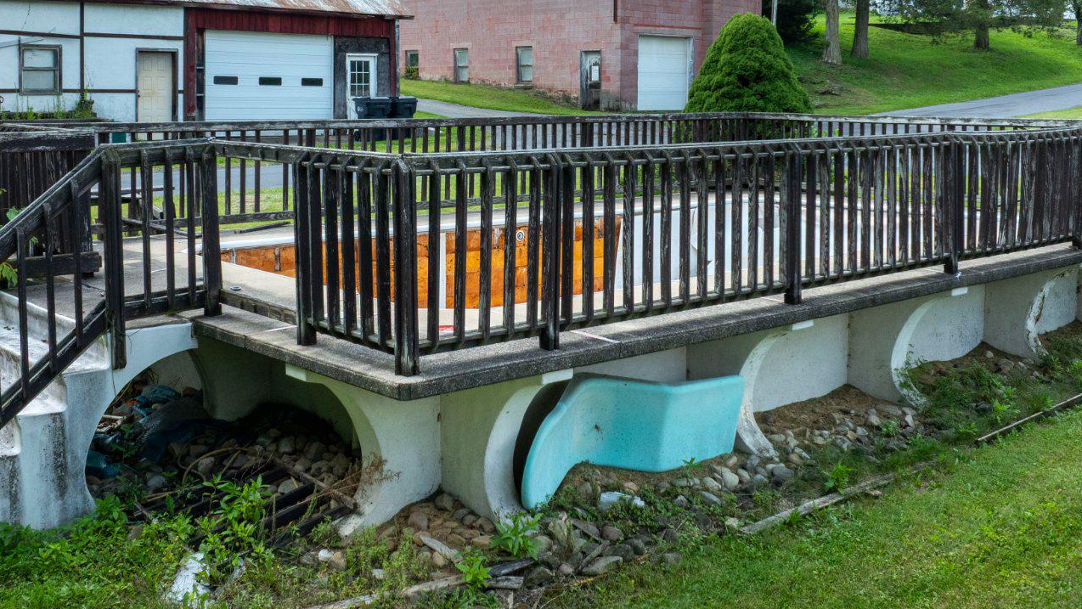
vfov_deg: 27.9
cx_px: 522
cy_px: 151
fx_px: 1205
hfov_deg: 48.3
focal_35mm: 42
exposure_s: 1/240
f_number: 7.1
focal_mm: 12.29
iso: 100
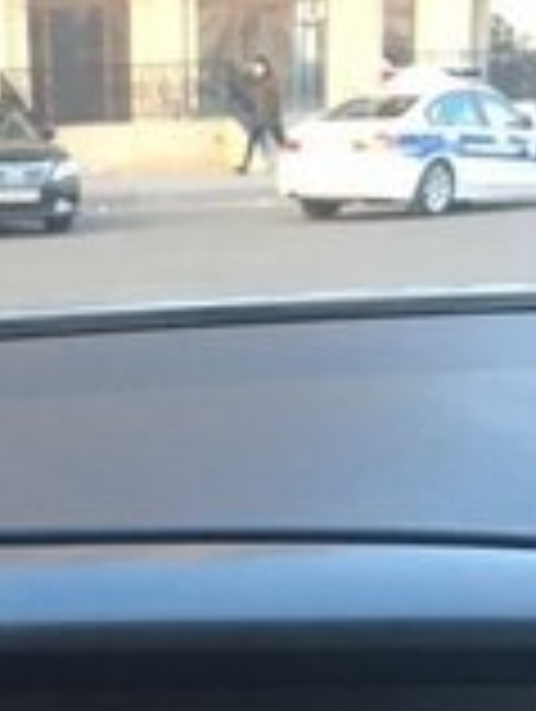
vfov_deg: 19.9
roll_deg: +3.3
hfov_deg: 16.0
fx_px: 1874
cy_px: 896
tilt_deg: -21.5
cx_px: 32
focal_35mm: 91
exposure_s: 1/33
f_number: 2.2
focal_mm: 4.15
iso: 40
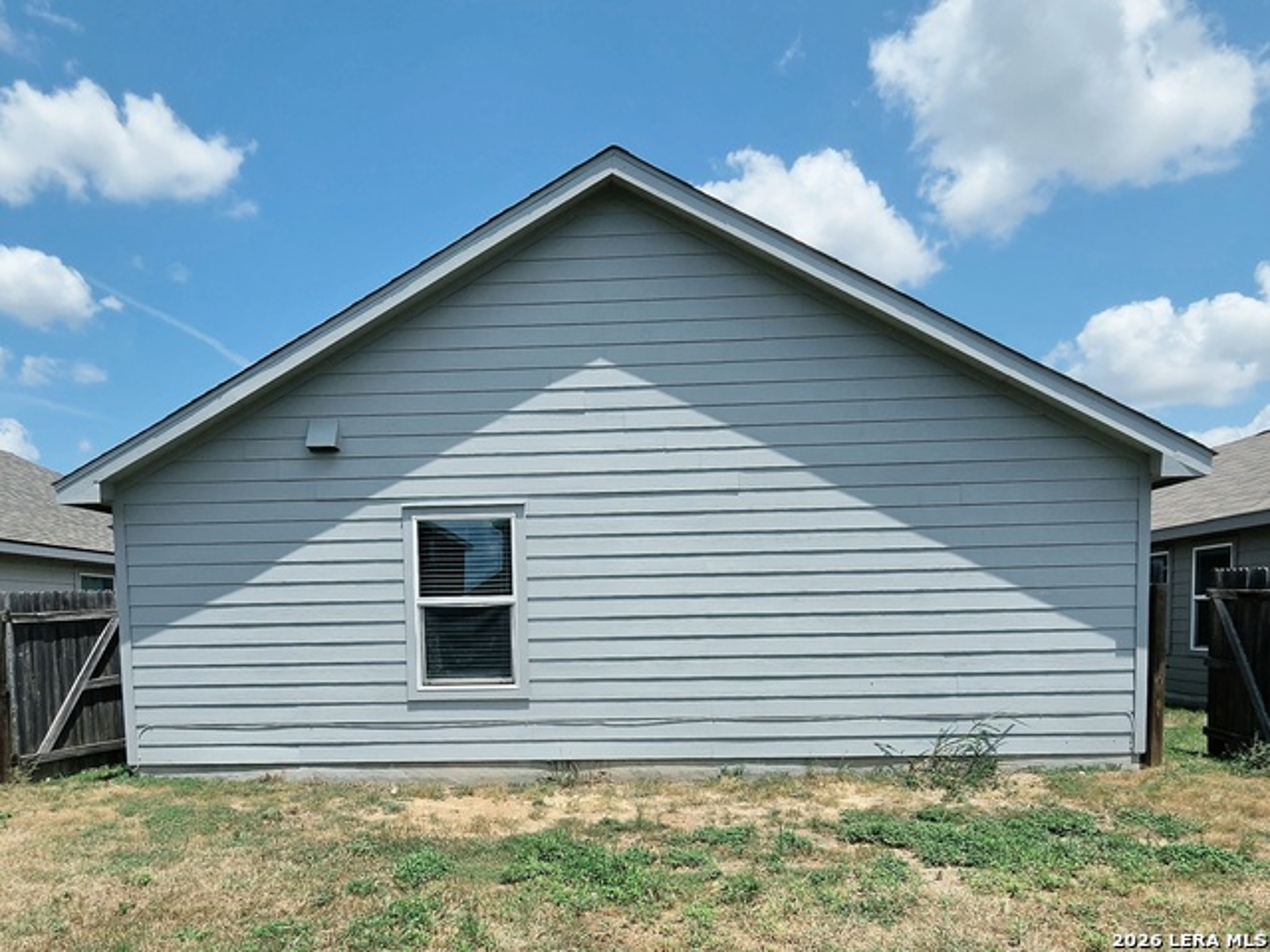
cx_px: 635
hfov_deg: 106.2
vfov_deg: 89.9
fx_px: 477
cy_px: 476
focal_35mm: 13
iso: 100
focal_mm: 2.2
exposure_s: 1/5000
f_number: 2.2
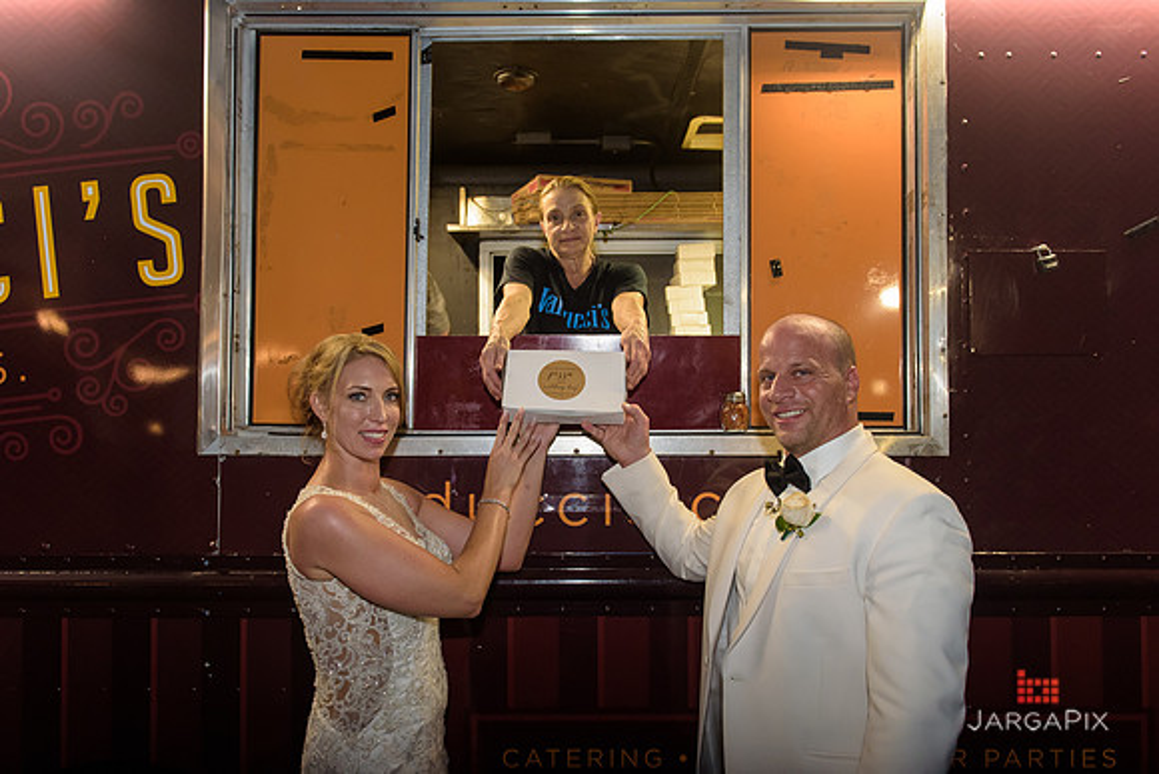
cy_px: 401
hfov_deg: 65.4
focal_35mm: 28
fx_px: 903
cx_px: 580
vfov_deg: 46.4
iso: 1600
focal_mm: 24
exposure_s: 1/125
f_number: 3.2
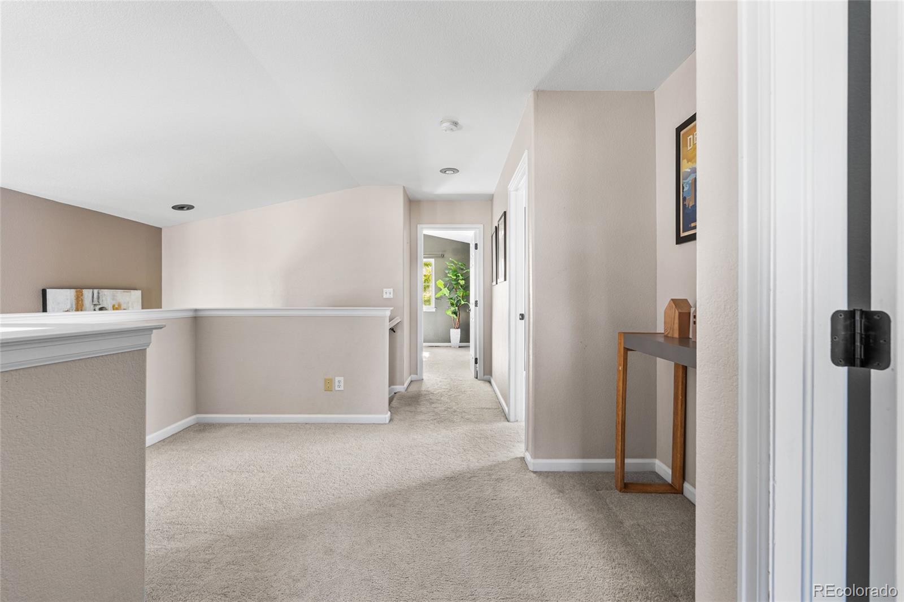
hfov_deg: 95.0
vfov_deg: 72.0
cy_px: 301
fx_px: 414
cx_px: 452
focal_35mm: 16
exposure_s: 4
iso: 125
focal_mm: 16.5
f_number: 8
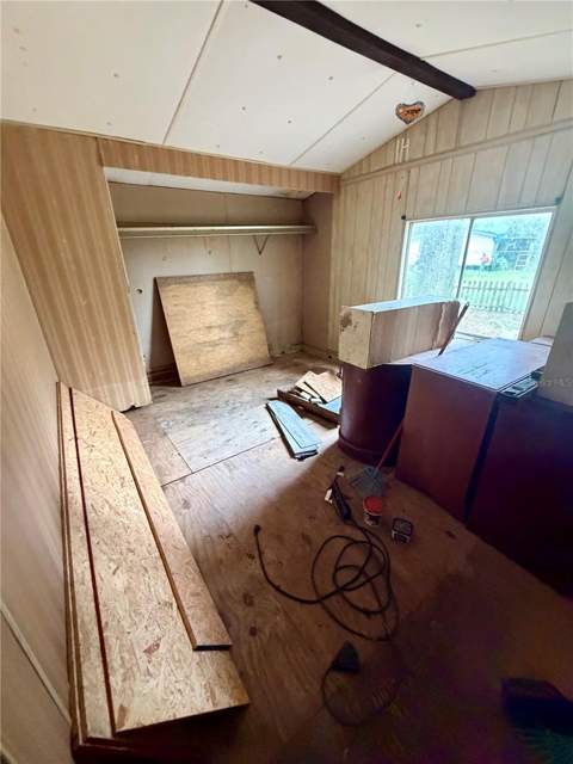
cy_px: 382
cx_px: 286
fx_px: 309
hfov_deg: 85.7
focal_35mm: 14
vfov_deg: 102.1
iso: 640
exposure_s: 1/60
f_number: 2.2
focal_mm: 2.22
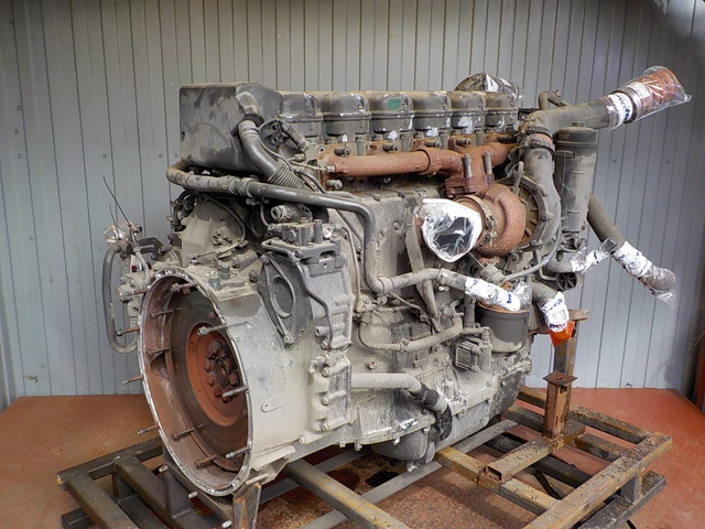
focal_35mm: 30
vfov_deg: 46.8
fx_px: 611
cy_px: 264
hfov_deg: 60.0
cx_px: 352
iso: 125
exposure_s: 1/60
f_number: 3.3
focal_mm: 4.1
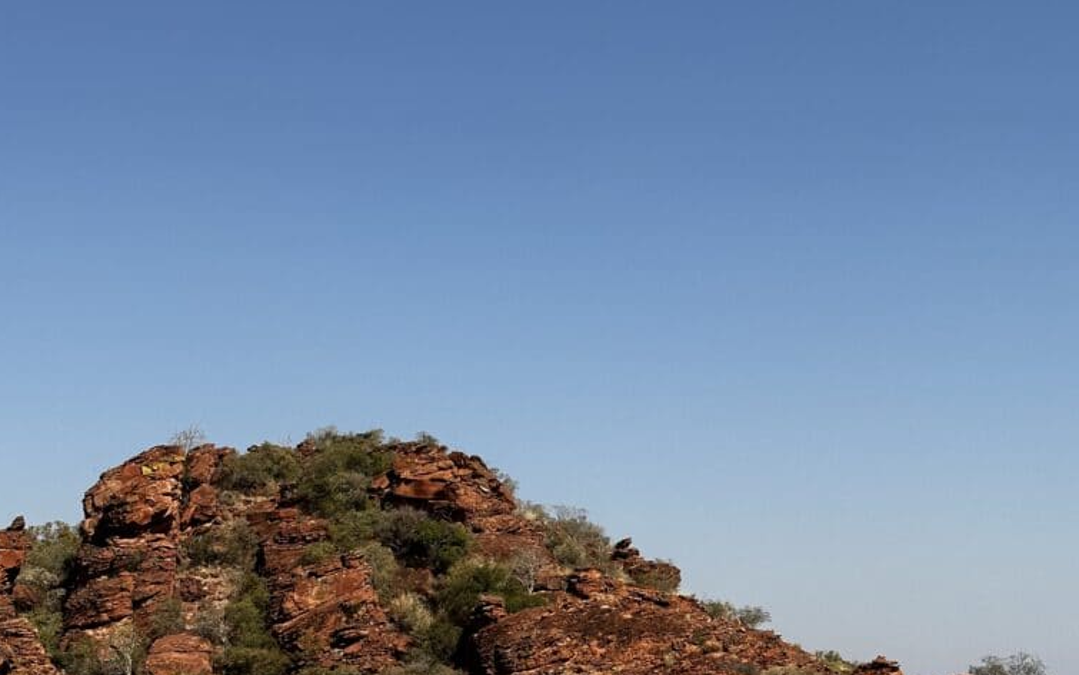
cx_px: 543
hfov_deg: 29.8
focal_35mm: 69
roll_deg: +2.5
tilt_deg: +3.8
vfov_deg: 18.4
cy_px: 659
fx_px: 2029
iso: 64
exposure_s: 1/4016
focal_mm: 6.86
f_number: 1.78
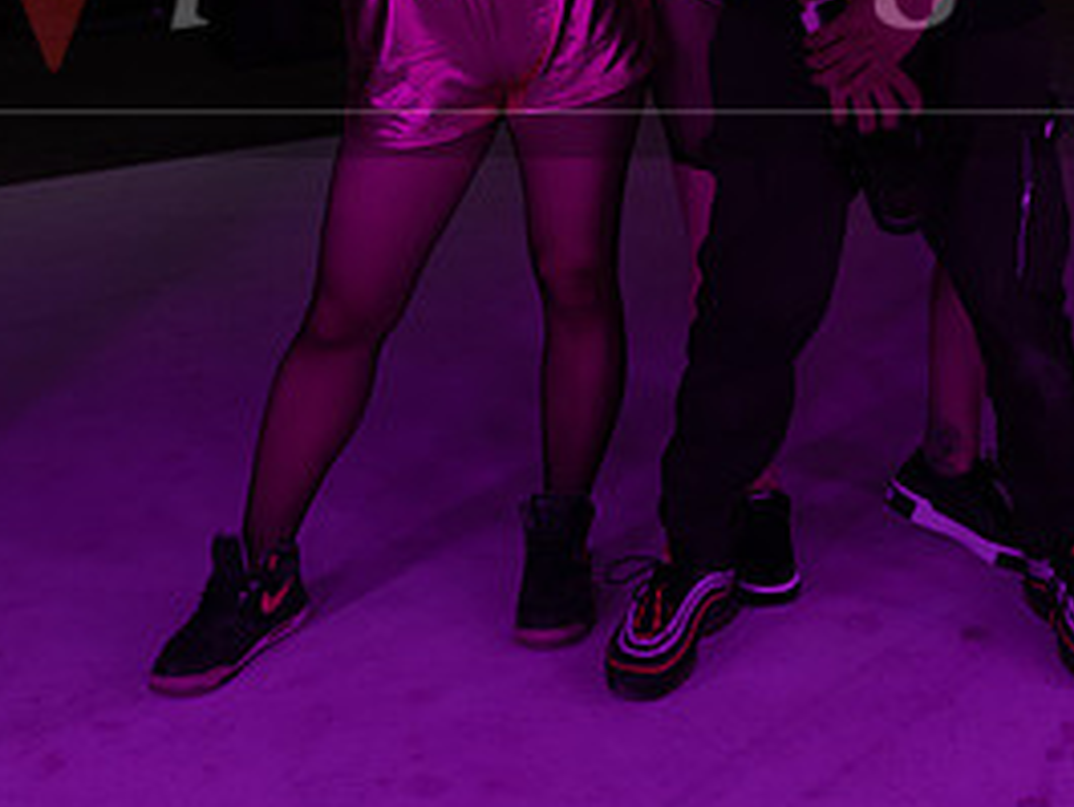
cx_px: 892
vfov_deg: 23.5
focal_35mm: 59
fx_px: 1831
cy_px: -51
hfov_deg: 31.6
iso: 800
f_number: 5.6
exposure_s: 1/40
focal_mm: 33.8
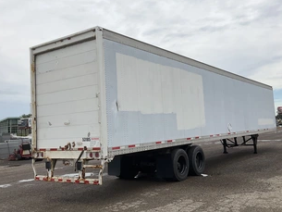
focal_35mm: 38
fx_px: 310
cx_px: 151
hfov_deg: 48.9
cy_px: 99
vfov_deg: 37.7
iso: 25
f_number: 1.8
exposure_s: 1/2959
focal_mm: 3
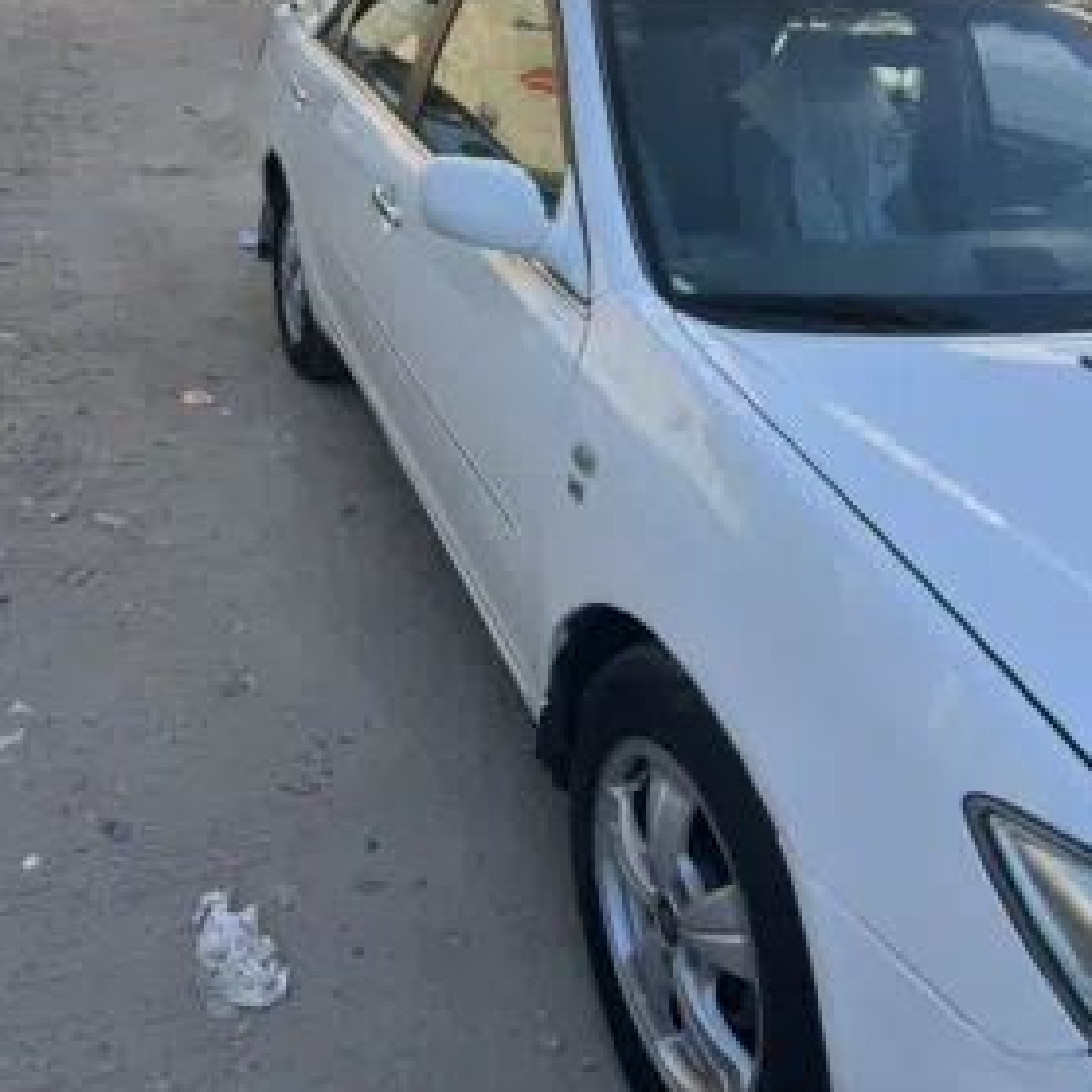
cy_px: 321
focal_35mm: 33
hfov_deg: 49.7
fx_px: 1178
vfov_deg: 48.5
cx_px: 575
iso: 50
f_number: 1.5
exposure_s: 1/2513
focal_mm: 5.7
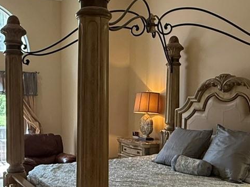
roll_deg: -0.3
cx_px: 107
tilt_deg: -6.0
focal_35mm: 47
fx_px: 339
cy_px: 133
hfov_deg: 40.4
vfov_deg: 30.5
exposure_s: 1/120
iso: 400
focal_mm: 2.22
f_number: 2.2
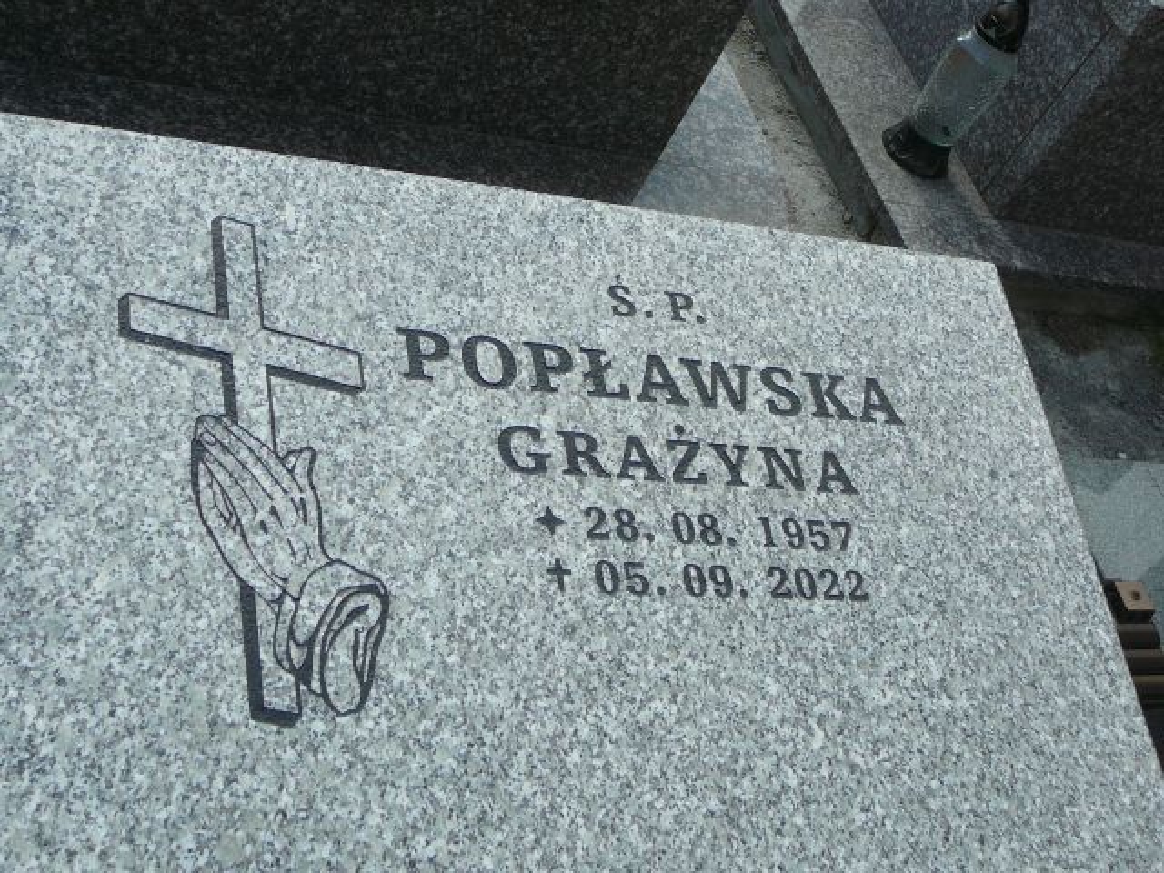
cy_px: 436
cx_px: 582
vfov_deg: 29.7
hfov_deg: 38.9
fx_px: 1648
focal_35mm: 49
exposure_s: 1/800
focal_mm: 7.3
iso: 80
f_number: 3.4
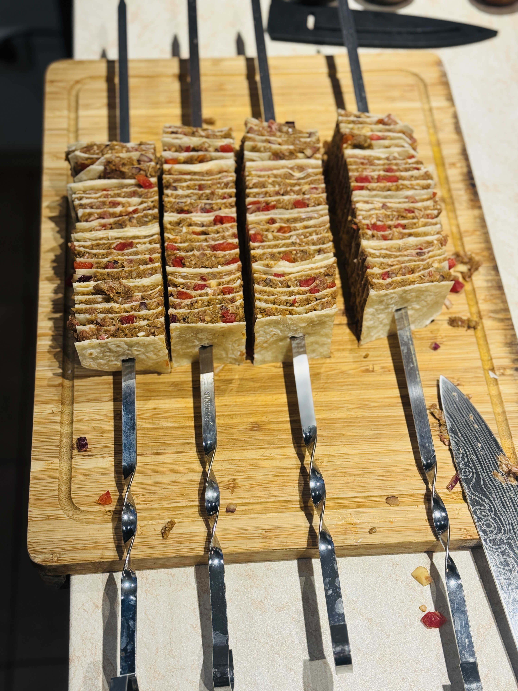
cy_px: 346
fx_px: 958
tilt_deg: -56.8
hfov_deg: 30.3
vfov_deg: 39.7
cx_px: 259
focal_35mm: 48
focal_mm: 6.76
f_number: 1.78
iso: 64
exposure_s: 1/100
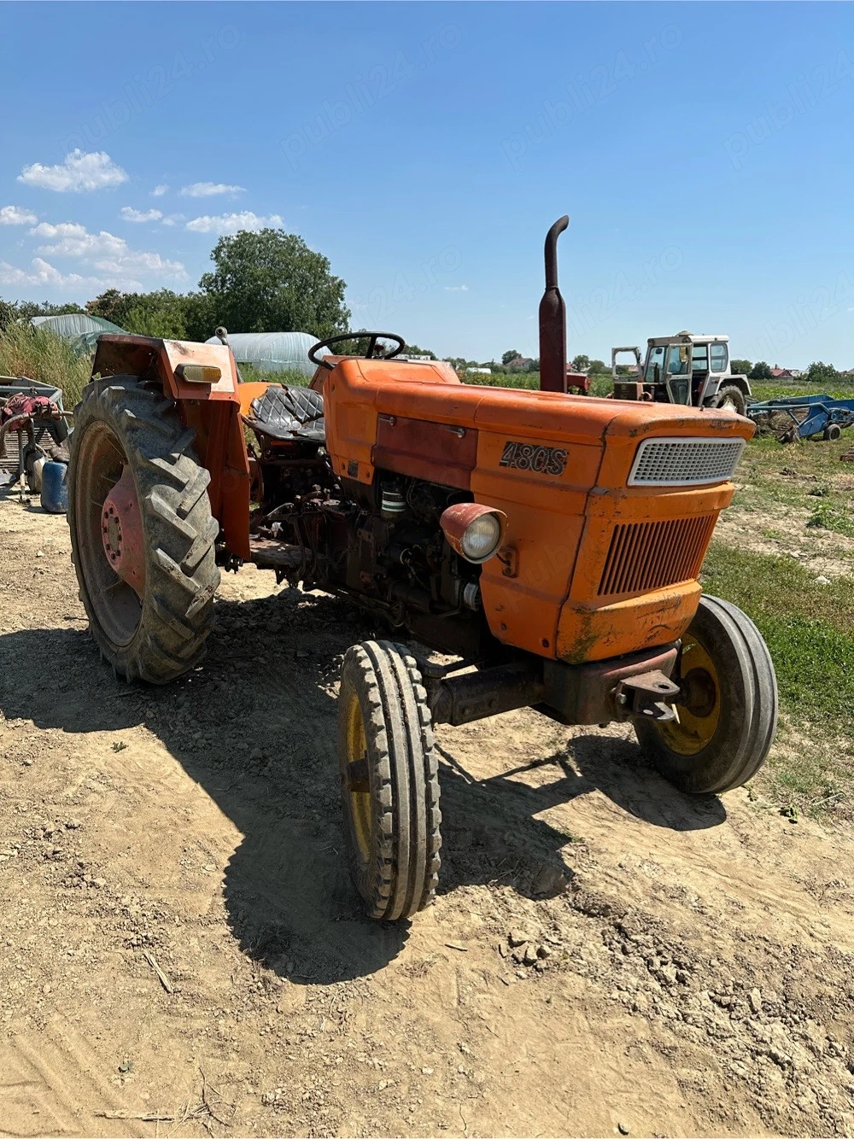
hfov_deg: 56.8
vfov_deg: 71.6
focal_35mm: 24
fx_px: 790
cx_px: 427
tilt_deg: -13.7
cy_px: 570
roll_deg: -2.8
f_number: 1.78
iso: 80
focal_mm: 6.86
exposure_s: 1/4545
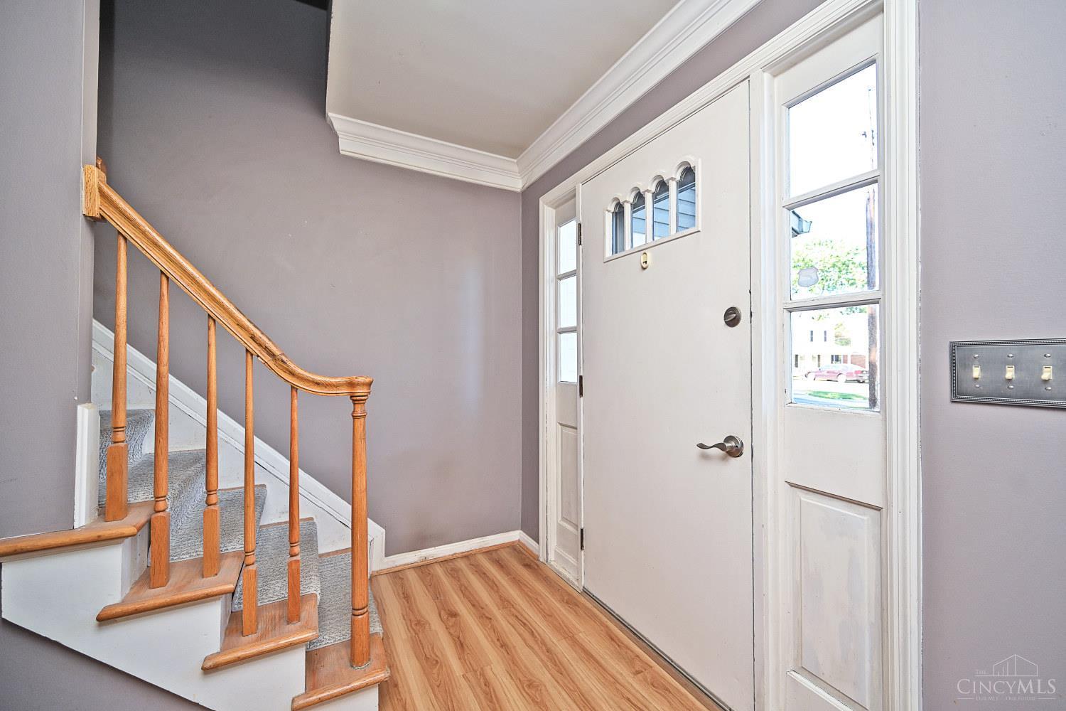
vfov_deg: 81.2
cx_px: 533
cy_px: 356
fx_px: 415
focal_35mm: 14
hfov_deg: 104.3
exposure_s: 1/80
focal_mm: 14
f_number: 4.5
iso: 200
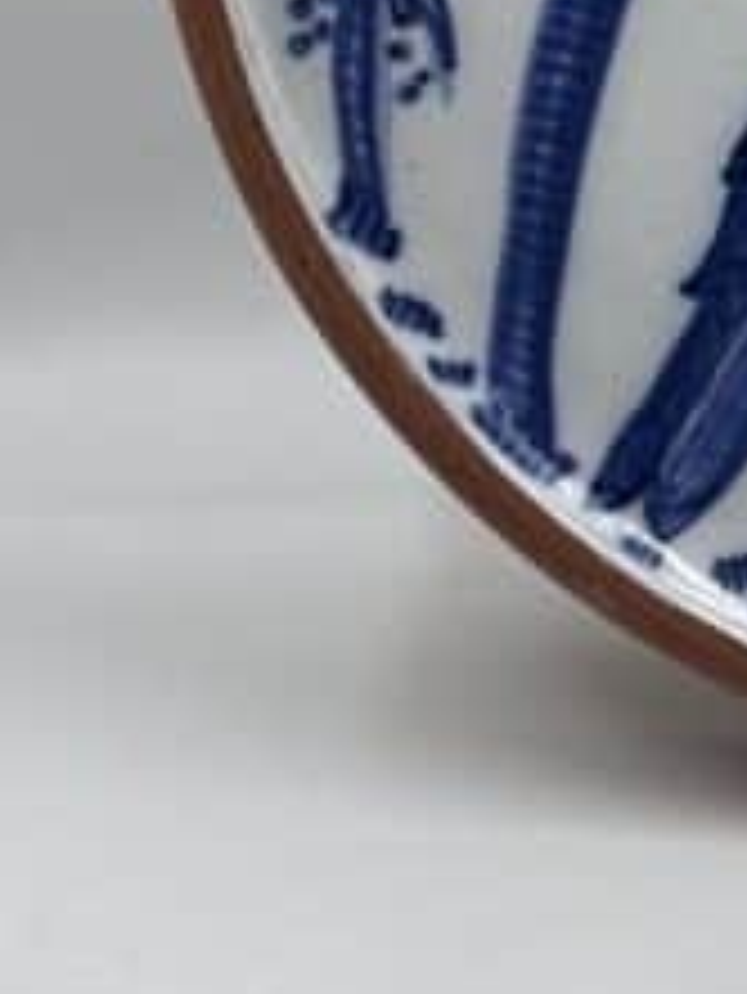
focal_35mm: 174
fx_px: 5002
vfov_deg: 11.1
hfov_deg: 8.4
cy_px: -202
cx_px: 1130
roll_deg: -0.8
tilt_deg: -14.3
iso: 64
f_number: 1.78
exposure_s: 1/409
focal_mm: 6.86
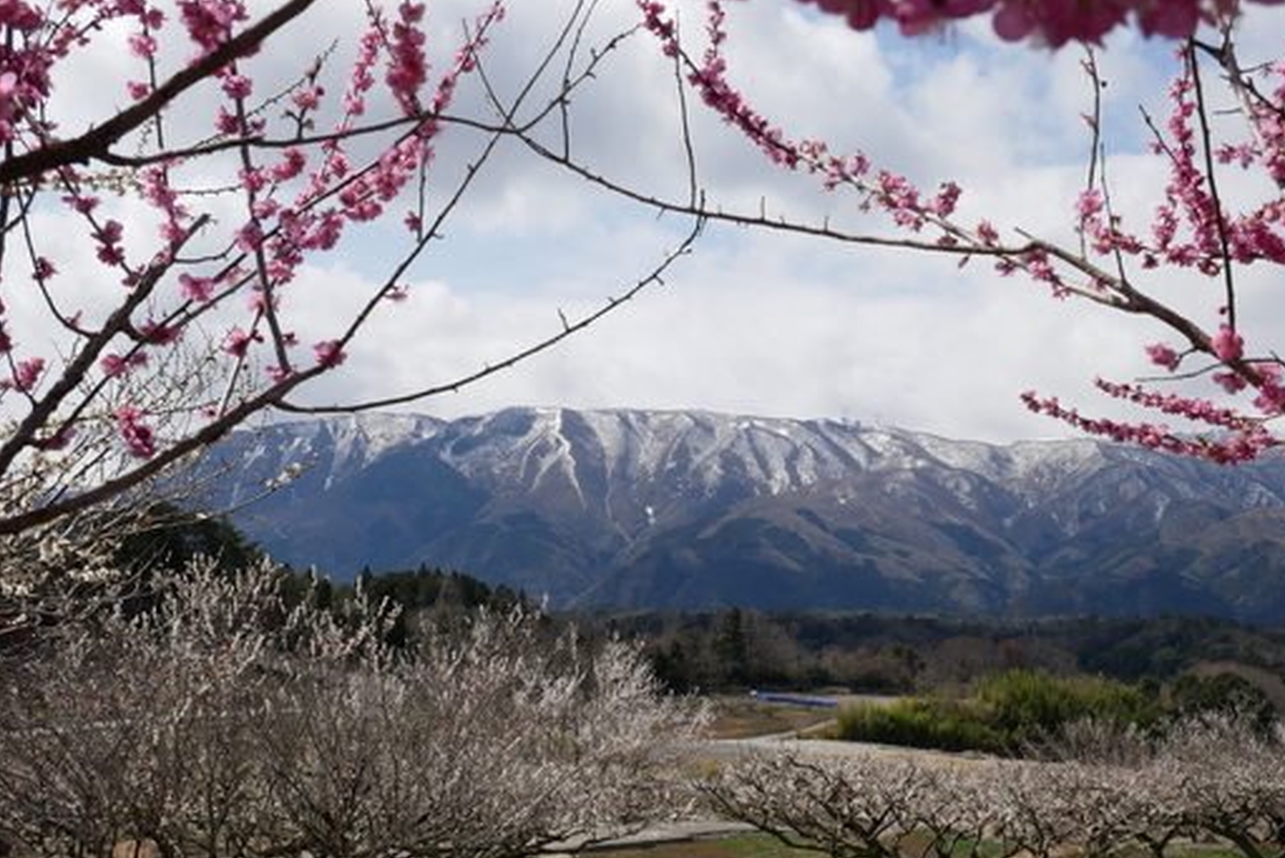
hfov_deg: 44.5
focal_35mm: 44
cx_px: 666
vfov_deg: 30.5
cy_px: 482
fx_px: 1571
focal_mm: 18
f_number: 9
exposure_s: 1/500
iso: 200
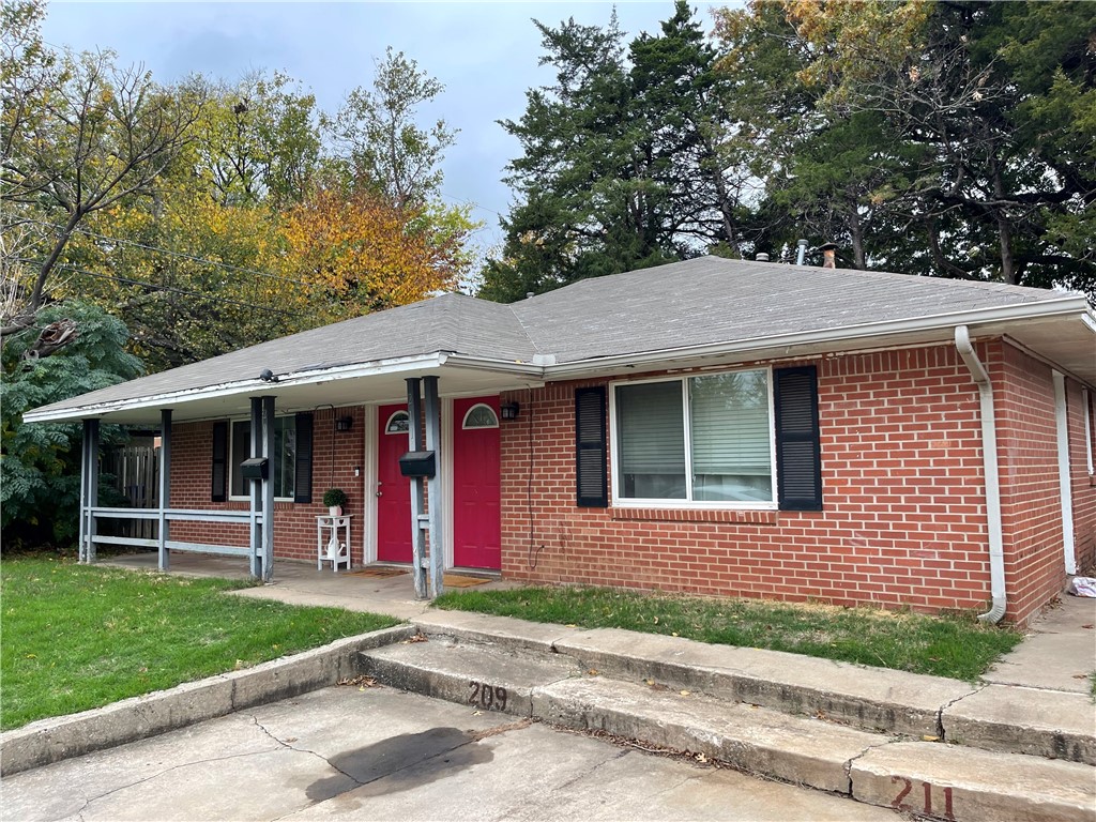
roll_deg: +0.8
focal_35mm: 26
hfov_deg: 67.3
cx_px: 548
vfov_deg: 53.1
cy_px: 411
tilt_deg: +4.4
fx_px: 823
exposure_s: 1/121
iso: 40
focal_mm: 5.1
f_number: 1.6
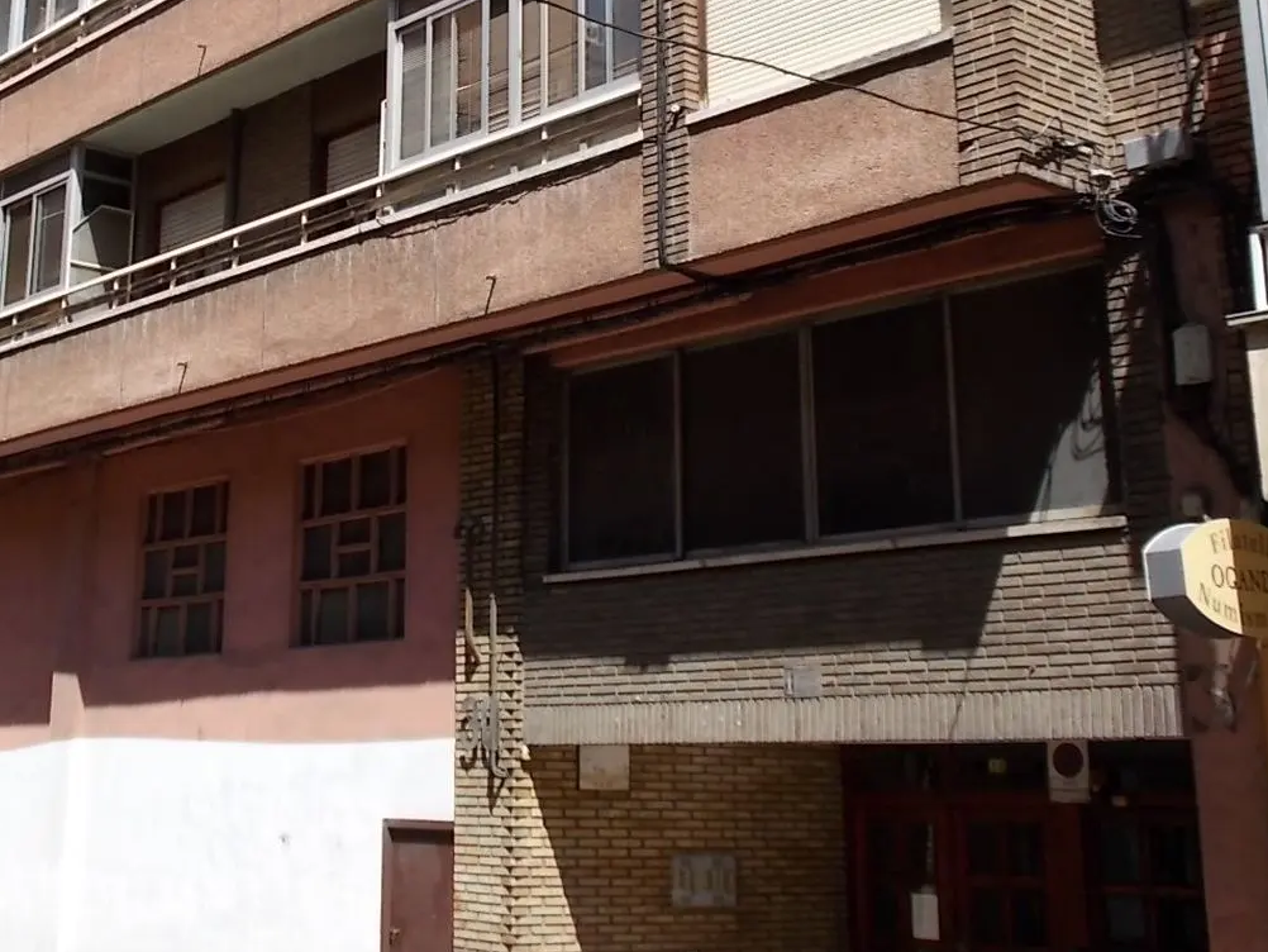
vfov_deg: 25.3
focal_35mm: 57
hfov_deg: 33.6
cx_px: 456
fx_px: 2088
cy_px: 218
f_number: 3.6
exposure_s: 1/500
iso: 80
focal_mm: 6
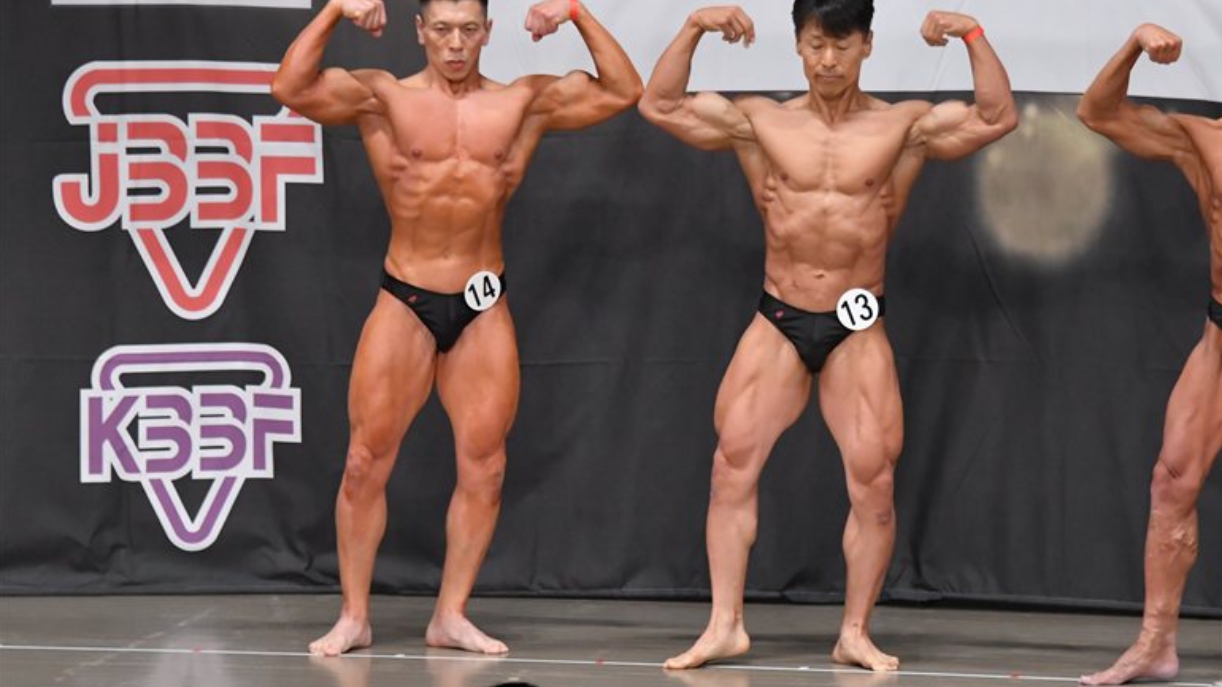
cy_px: 306
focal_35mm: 237
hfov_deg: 9.1
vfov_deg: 5.1
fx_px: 7679
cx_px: 613
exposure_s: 1/400
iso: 5000
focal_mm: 150
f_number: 5.6
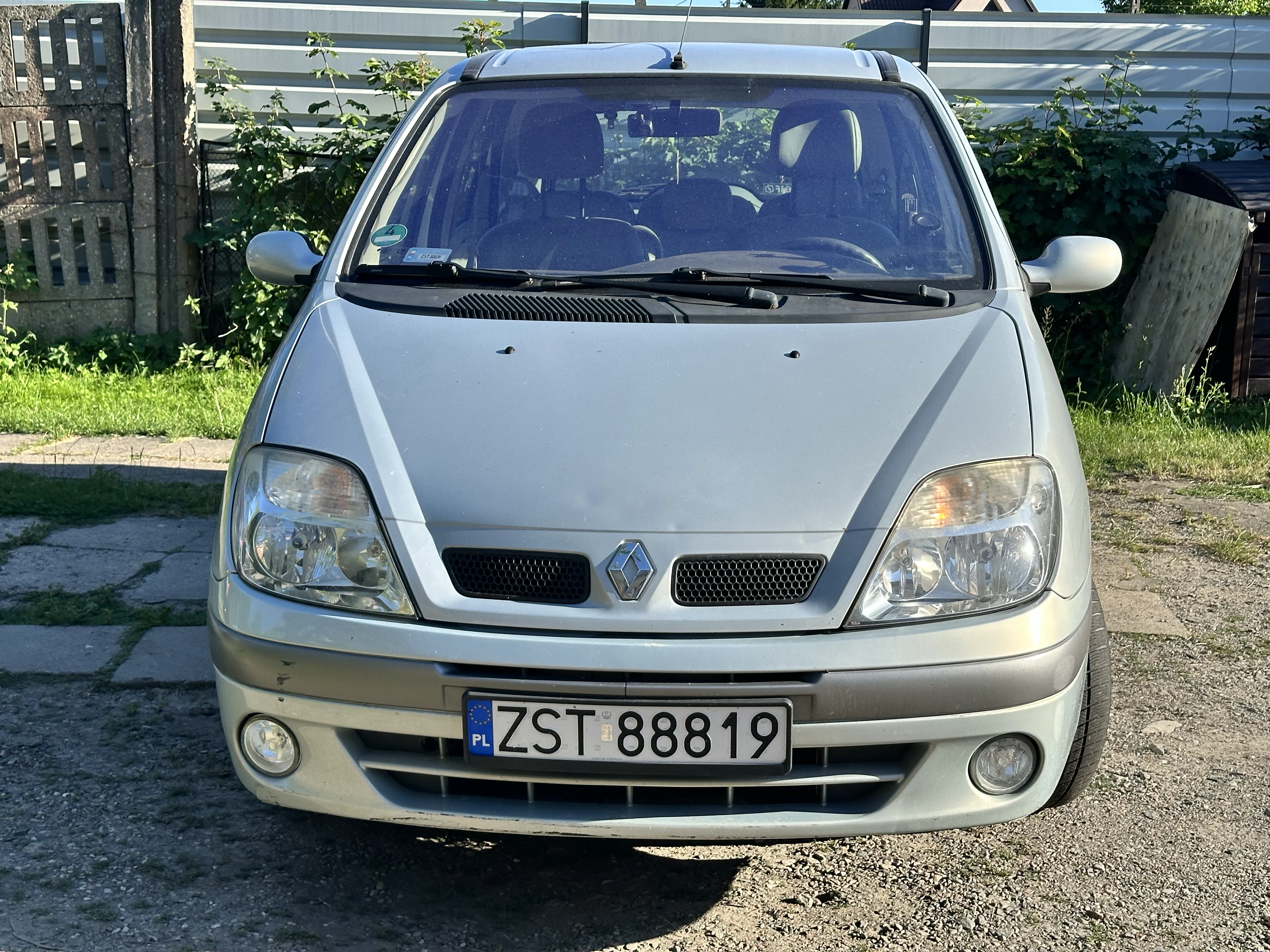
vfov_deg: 30.3
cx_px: 635
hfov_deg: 39.7
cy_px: 476
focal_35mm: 48
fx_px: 1761
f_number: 1.78
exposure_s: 1/1953
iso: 64
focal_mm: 6.86
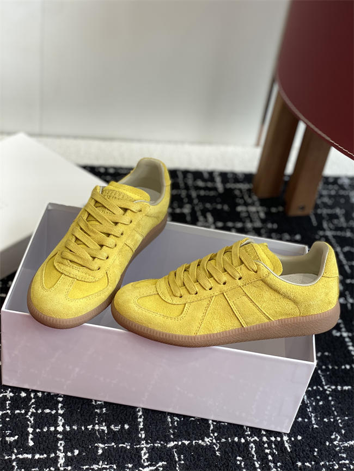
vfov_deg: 36.8
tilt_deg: -36.7
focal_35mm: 52
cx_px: 177
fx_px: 709
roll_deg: -10.6
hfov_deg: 28.0
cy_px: 236
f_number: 2
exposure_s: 1/122
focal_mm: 6
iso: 40
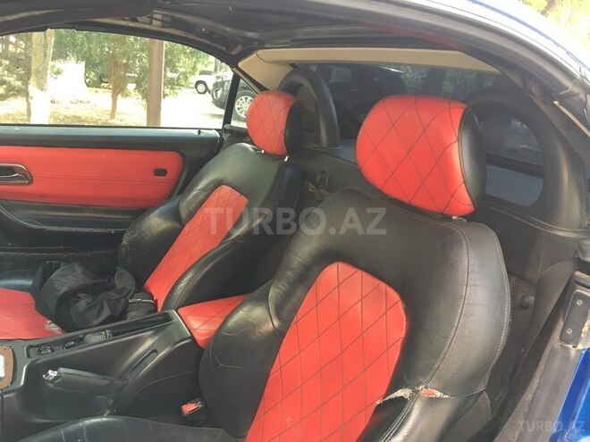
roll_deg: -7.6
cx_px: 295
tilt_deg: -14.5
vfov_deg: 48.2
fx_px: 494
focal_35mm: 29
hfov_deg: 61.7
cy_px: 221
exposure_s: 1/33
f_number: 2.2
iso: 50
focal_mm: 4.15
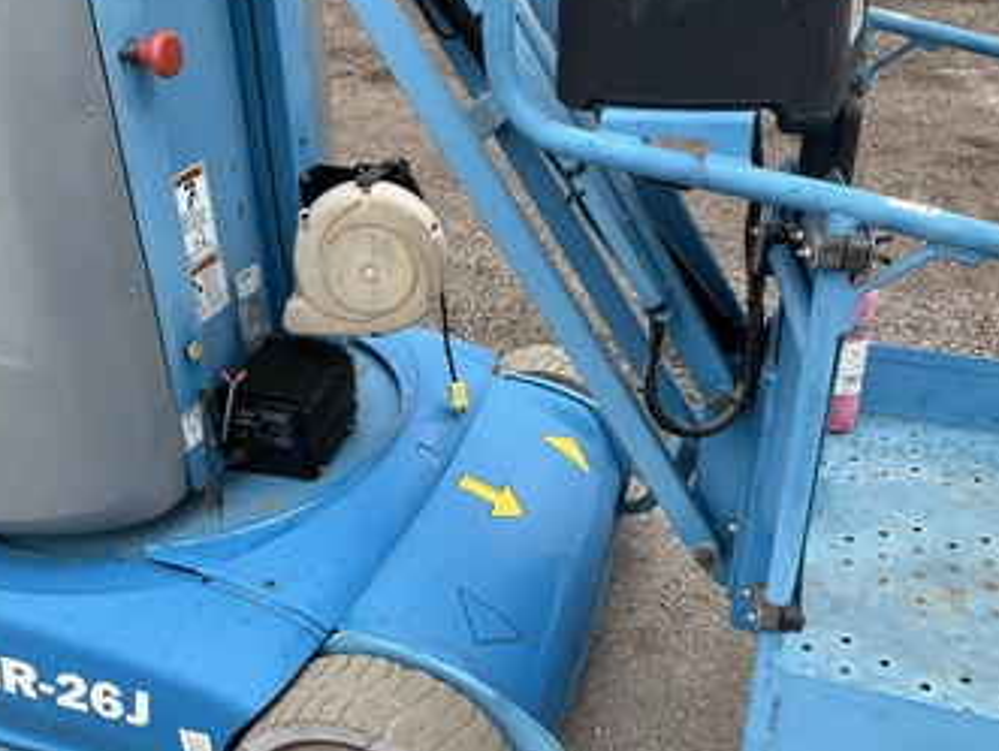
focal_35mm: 35
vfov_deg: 40.7
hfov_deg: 52.6
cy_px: 431
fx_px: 1011
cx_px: 516
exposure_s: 1/545
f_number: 1.8
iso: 25
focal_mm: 3
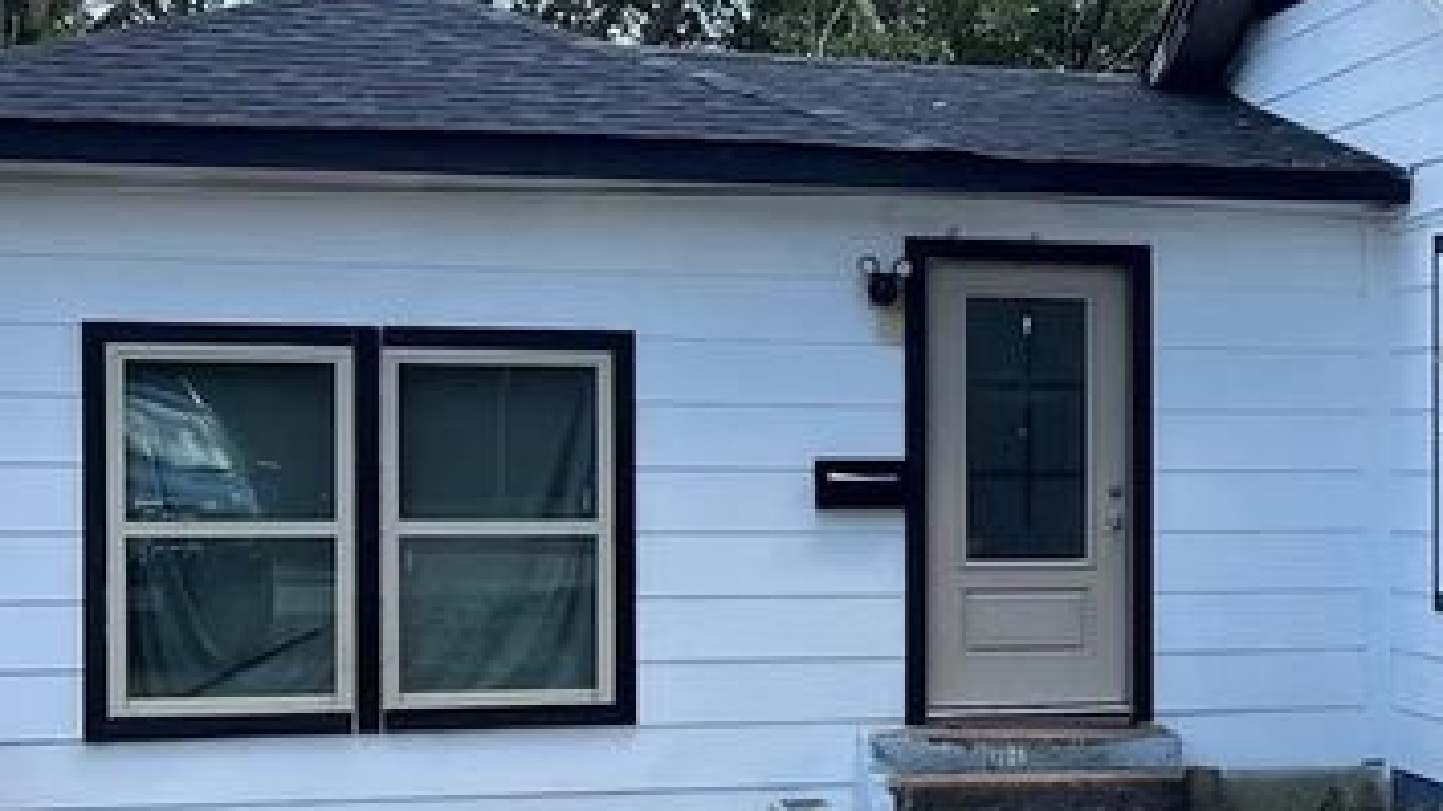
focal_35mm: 82
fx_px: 3137
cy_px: 526
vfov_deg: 14.7
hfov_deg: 23.8
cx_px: 1684
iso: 50
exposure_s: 1/1295
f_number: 1.5
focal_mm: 5.7
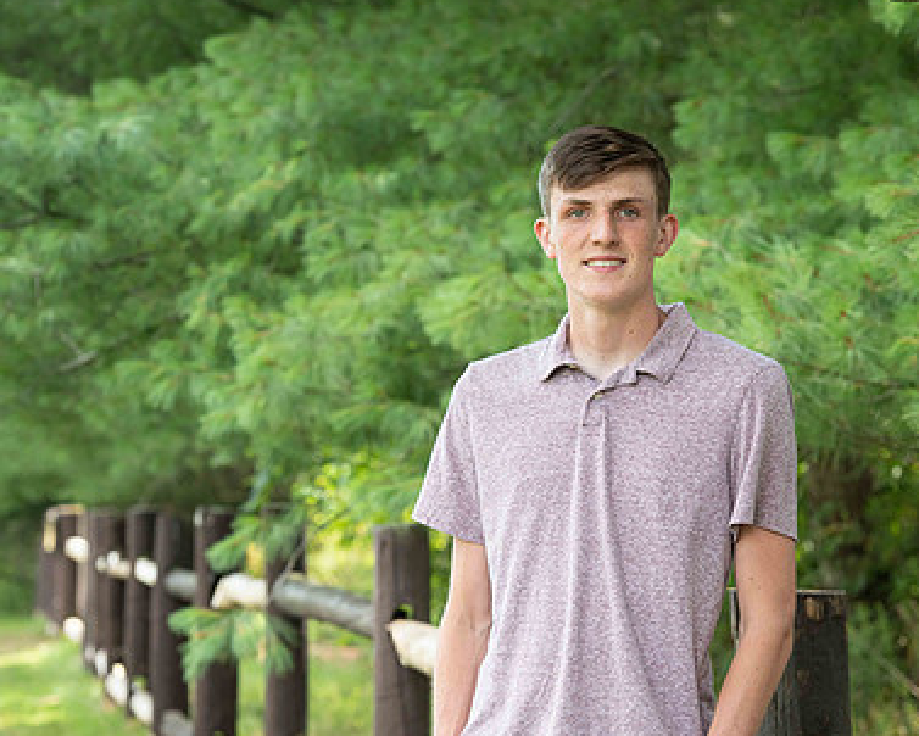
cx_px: 648
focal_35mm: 176
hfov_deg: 10.9
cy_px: 457
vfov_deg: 8.8
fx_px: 4789
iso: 500
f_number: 6.3
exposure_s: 1/200
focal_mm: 122
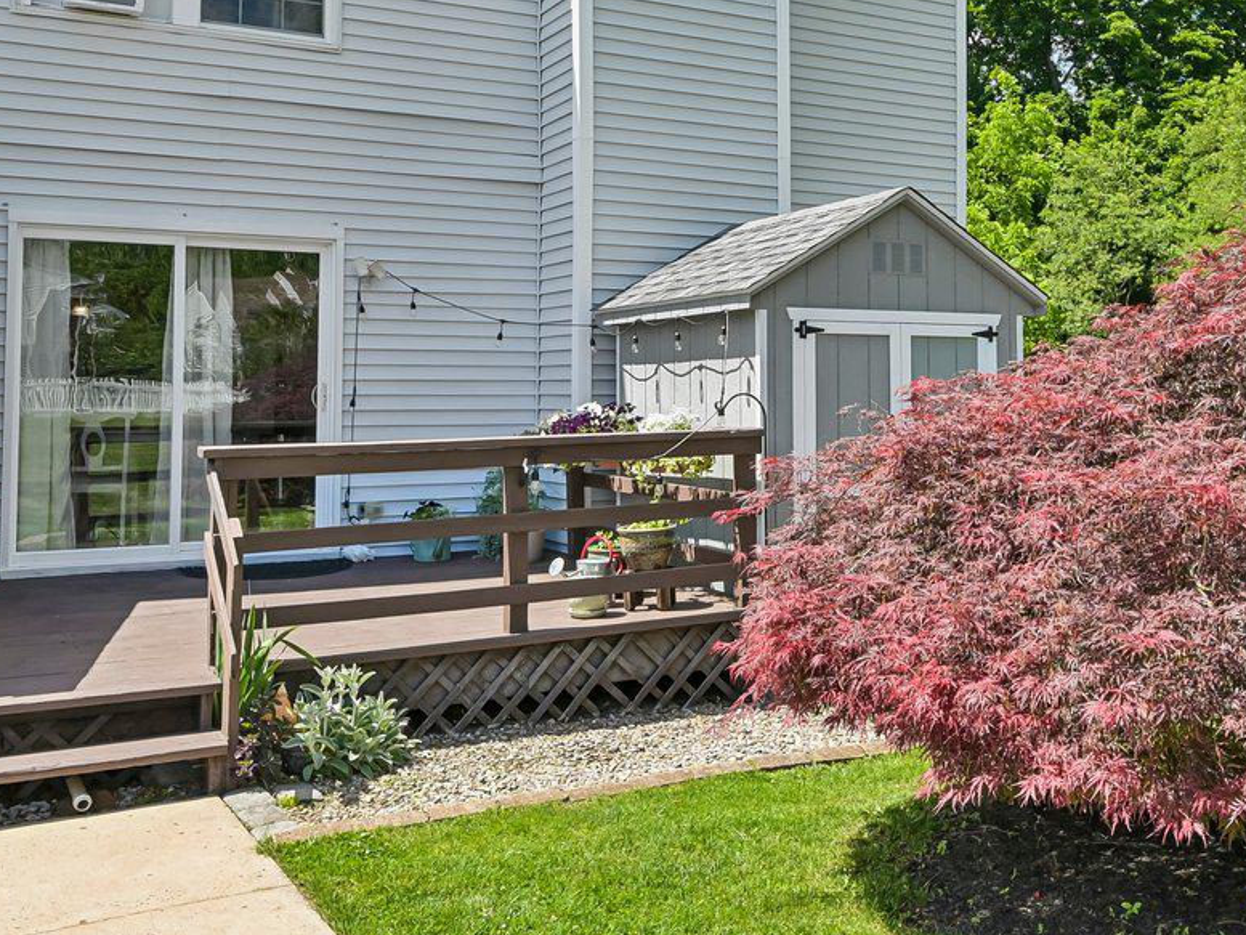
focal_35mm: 38
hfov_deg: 48.0
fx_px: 1368
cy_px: 108
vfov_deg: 35.7
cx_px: 855
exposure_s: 1/125
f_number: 8
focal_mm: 15
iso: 100
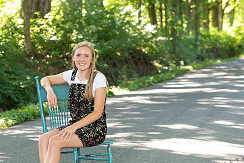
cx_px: 109
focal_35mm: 136
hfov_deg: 15.1
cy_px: 108
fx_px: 922
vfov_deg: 10.1
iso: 640
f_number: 3.5
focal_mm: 85
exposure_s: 1/200
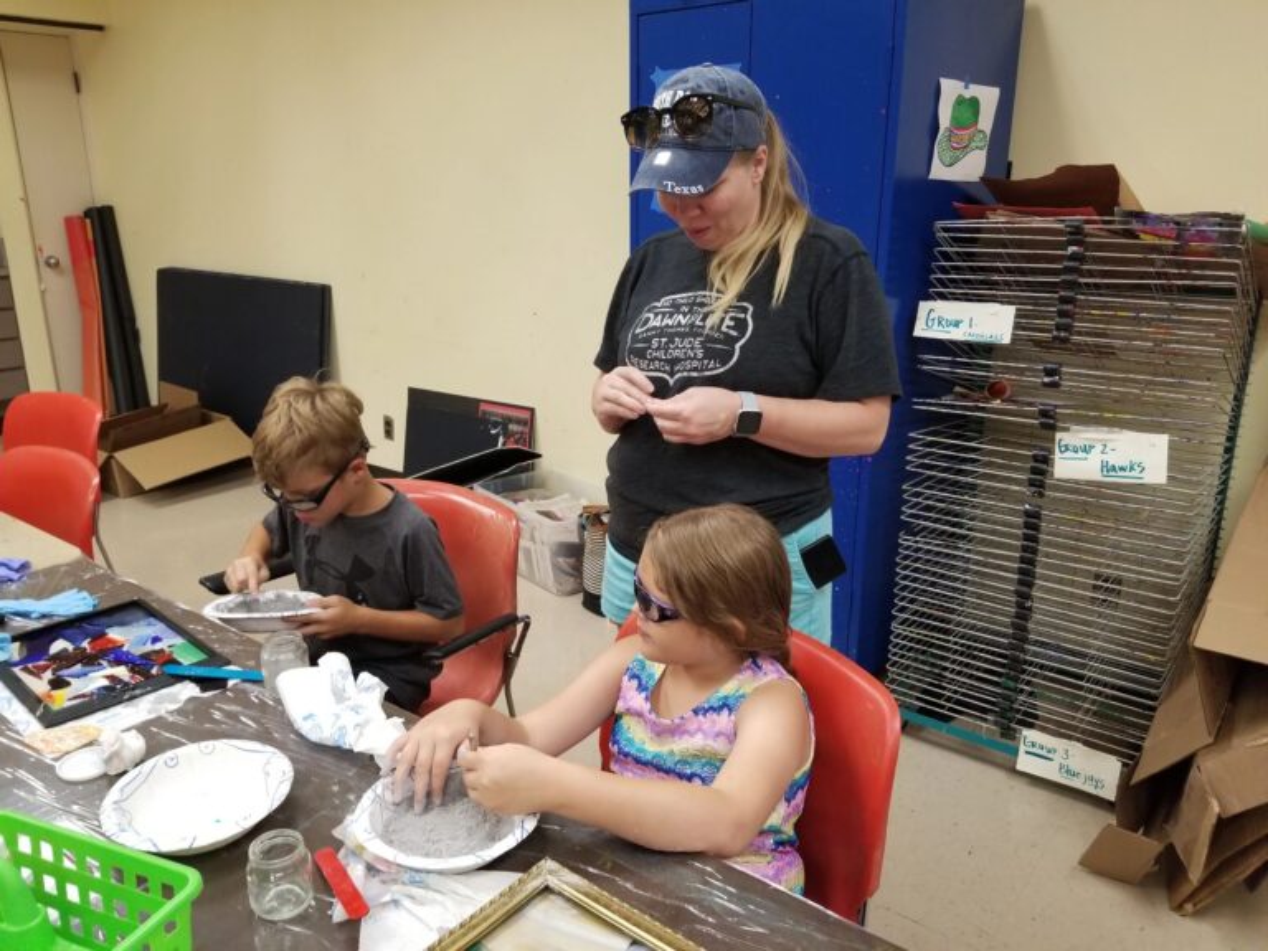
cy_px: 476
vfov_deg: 53.1
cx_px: 634
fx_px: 952
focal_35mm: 26
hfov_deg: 67.3
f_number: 1.7
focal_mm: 4.25
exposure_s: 1/60
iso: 320
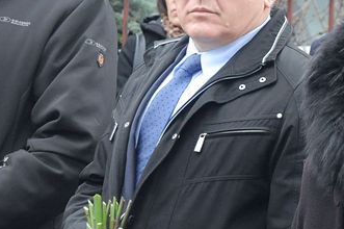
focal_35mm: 254
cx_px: 204
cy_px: 94
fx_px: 2425
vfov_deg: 5.4
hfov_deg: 8.1
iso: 1600
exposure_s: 1/250
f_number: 5.3
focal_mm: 66
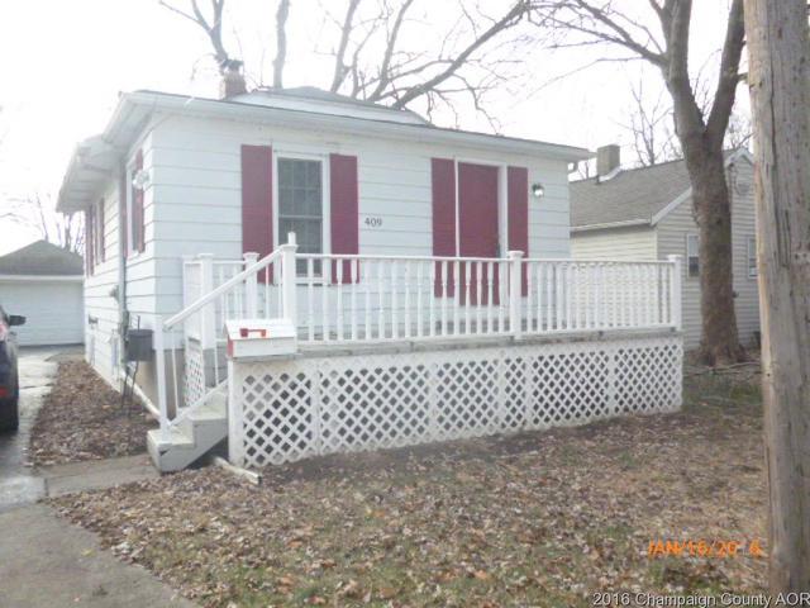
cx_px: 405
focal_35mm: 28
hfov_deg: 63.4
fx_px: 655
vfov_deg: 49.7
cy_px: 304
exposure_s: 1/200
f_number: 9
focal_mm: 5
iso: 800
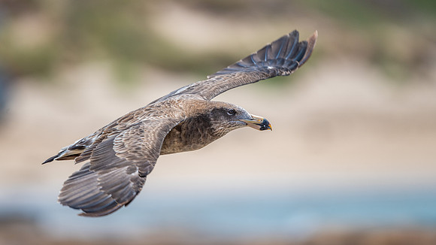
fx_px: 7332
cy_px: 99
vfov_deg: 1.9
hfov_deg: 3.4
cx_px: 198
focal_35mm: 634
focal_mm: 500
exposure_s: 1/1600
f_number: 5.6
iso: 160
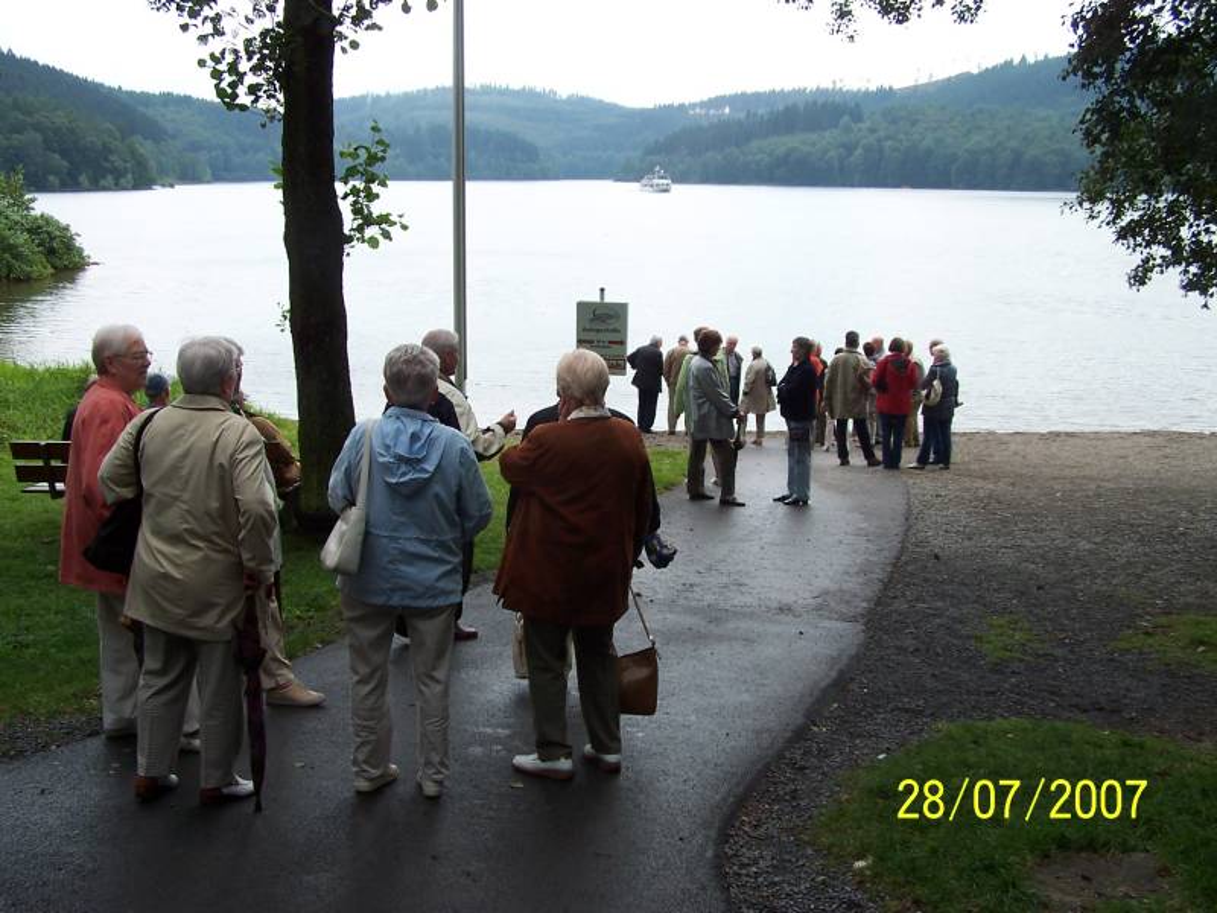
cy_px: 456
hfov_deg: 49.0
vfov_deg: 37.7
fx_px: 1336
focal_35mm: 38
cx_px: 608
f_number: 4
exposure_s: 1/500
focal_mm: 6.3
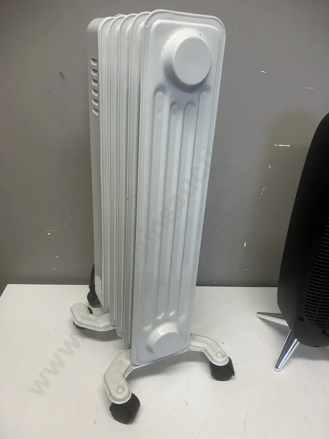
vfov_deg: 63.4
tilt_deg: -23.5
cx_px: 164
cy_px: 220
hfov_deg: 49.7
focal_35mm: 28
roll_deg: -1.9
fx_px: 355
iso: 50
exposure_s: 1/50
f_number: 1.8
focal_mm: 3.99
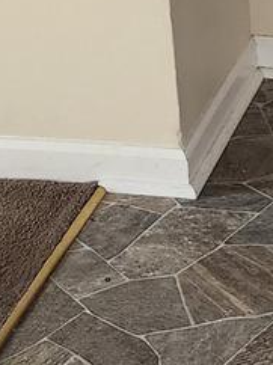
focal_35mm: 146
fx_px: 1538
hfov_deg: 9.8
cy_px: -69
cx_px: 430
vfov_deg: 13.2
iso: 200
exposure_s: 1/120
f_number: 1.8
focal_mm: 6.4
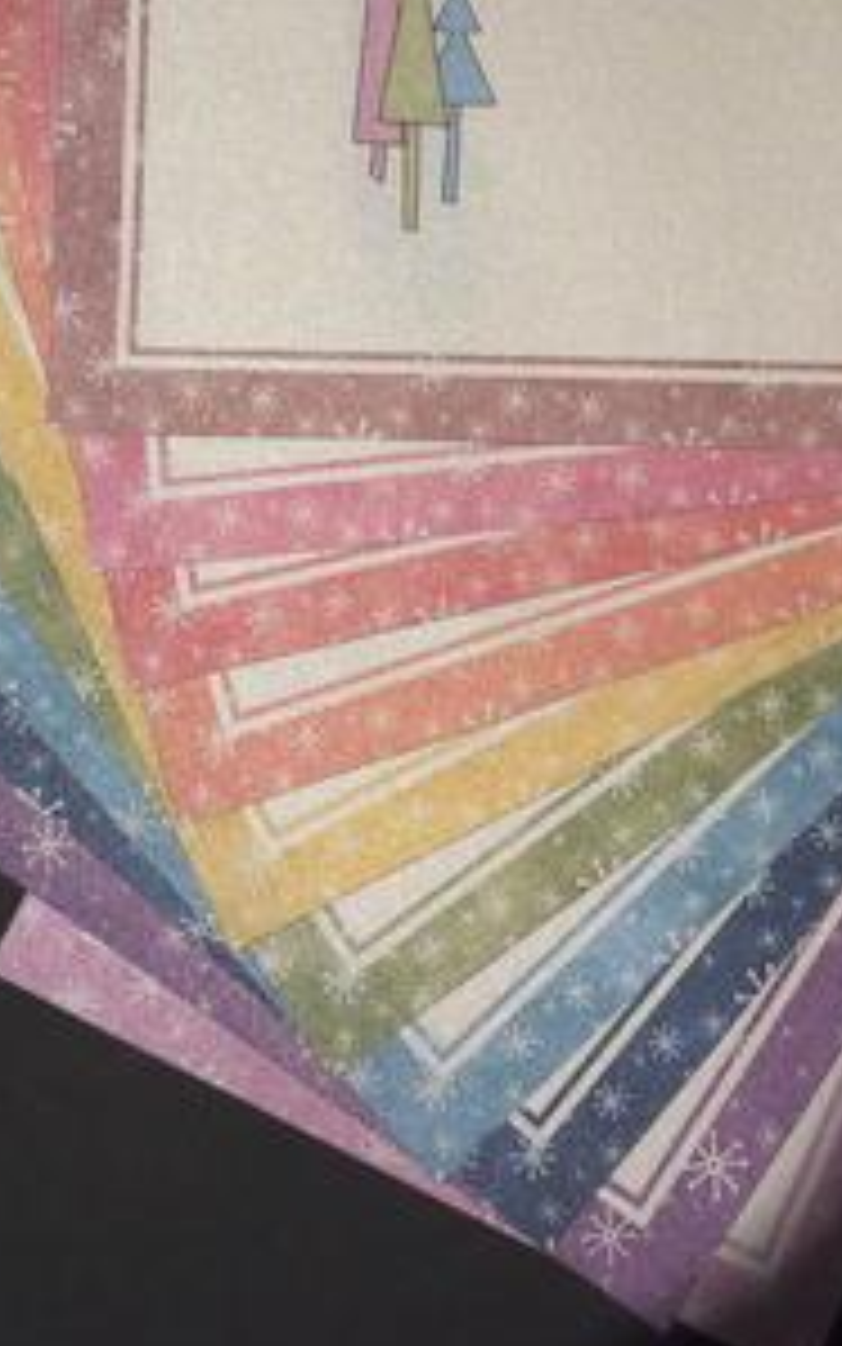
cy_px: 360
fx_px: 2165
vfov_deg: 33.9
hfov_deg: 21.8
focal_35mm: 59
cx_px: 617
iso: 200
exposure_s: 1/30
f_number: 3.6
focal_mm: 6.1
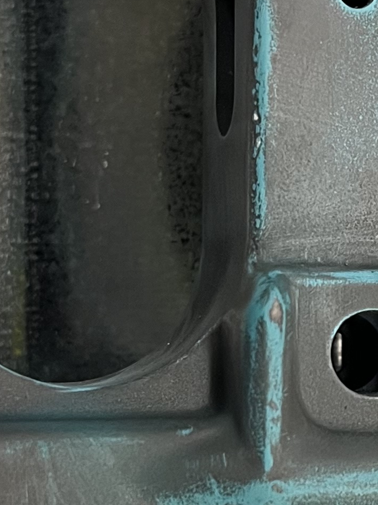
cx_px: 427
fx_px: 1616
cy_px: 292
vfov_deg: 17.7
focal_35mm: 111
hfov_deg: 13.1
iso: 100
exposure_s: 1/60
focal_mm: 5.1
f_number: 1.6
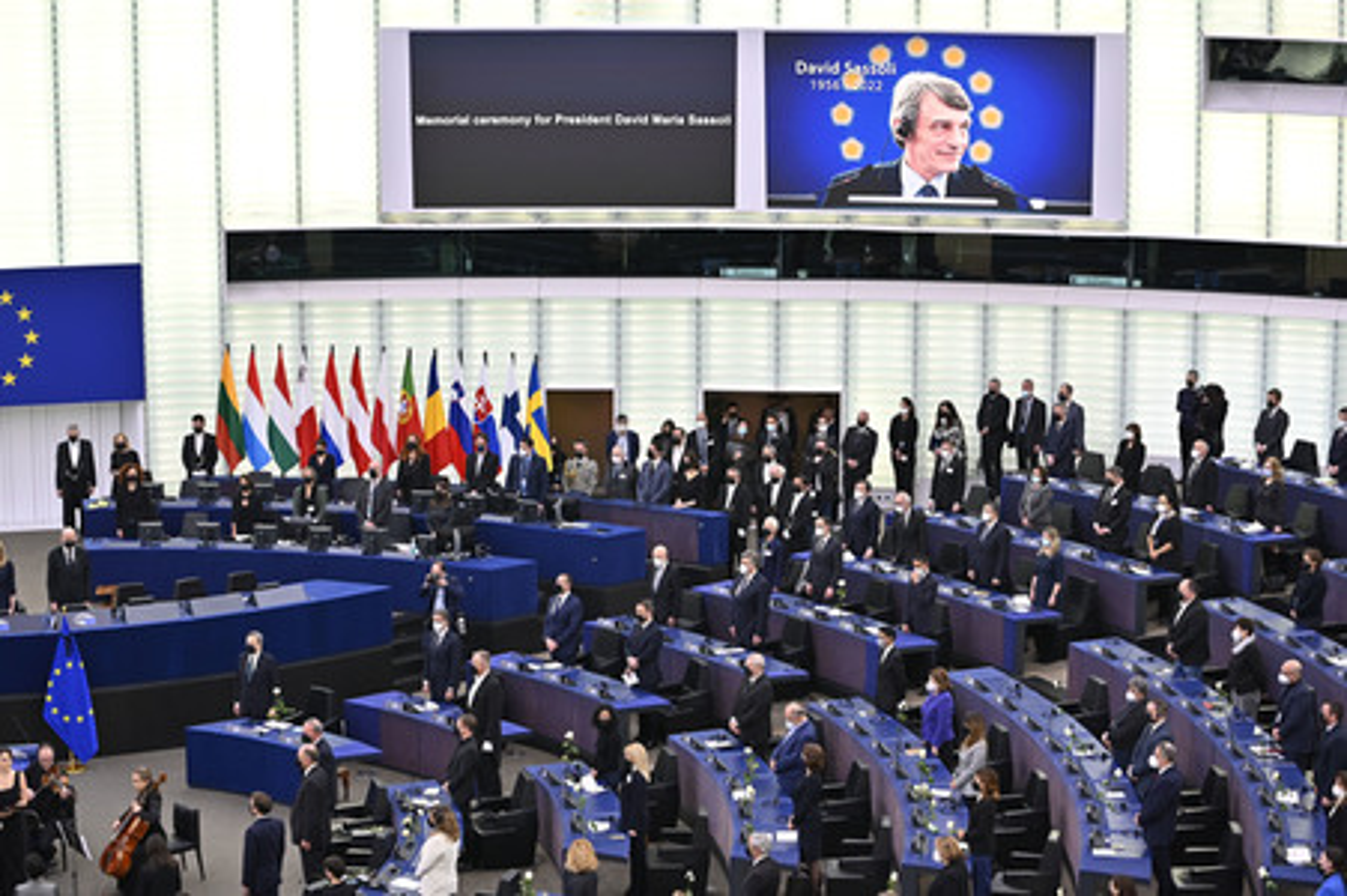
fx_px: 2617
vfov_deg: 19.4
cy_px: 448
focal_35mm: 70
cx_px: 674
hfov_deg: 28.9
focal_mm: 70
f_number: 2.8
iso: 1000
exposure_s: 1/320
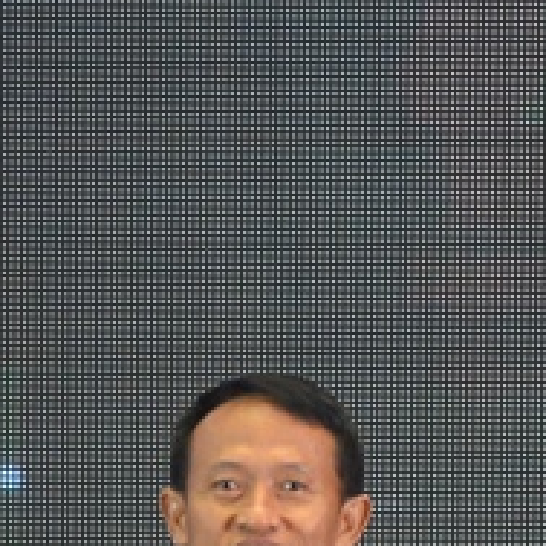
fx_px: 18541
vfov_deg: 1.7
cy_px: 1002
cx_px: 110
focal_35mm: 1039
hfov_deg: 1.7
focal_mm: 200
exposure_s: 1/125
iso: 2000
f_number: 3.2
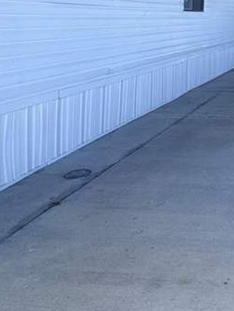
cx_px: 304
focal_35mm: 44
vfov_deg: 38.1
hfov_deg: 27.5
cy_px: -1
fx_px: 396
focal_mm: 2.22
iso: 40
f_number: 2.2
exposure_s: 1/664
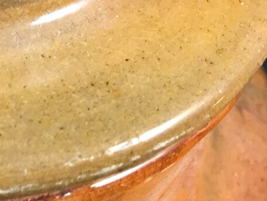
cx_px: -140
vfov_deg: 11.3
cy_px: -88
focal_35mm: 127
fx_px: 980
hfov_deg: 14.4
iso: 50
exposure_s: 1/17
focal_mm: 4.15
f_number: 2.2
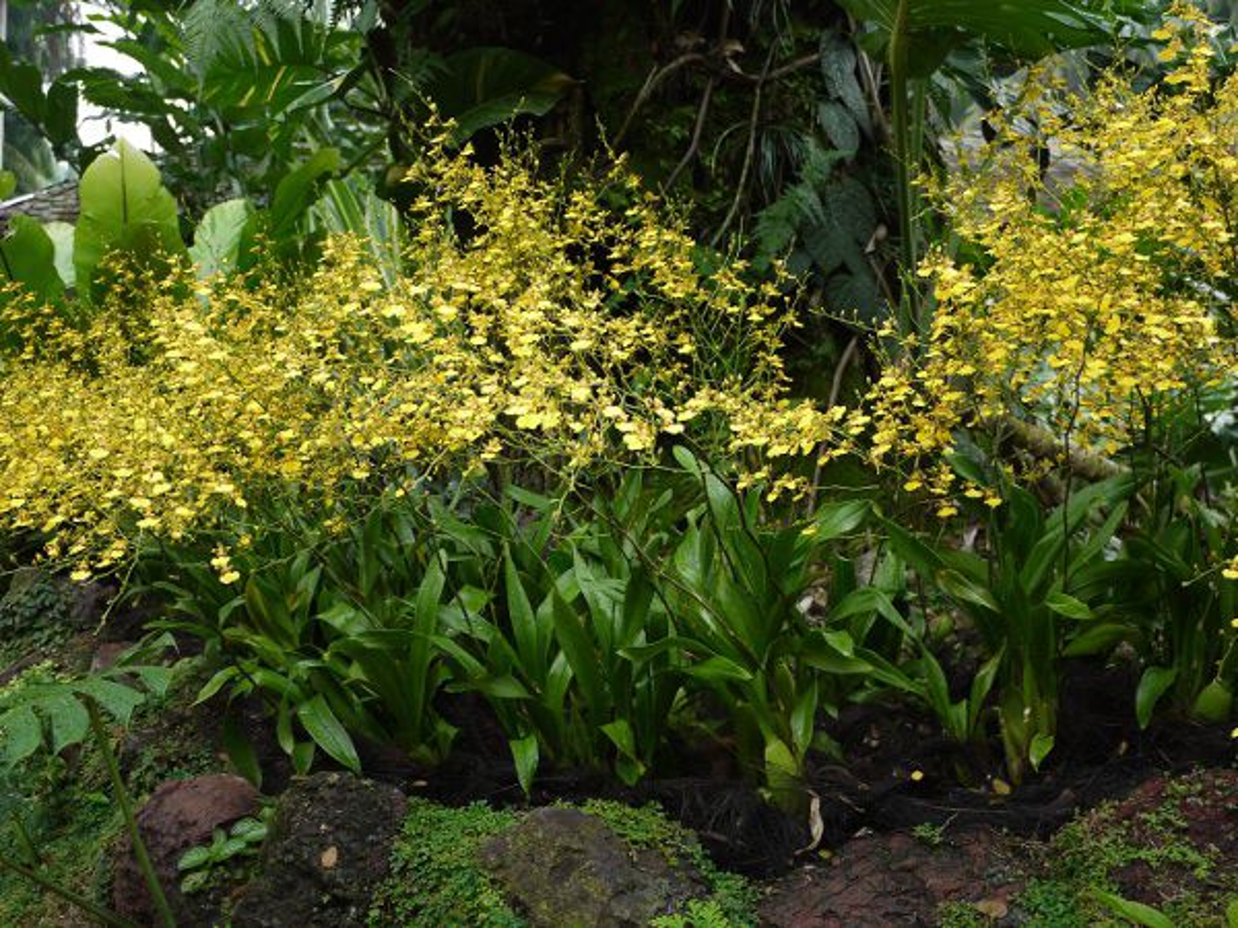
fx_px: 1395
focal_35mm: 39
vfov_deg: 36.8
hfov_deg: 47.9
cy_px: 464
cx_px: 619
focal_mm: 14
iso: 100
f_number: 2.5
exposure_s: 1/200
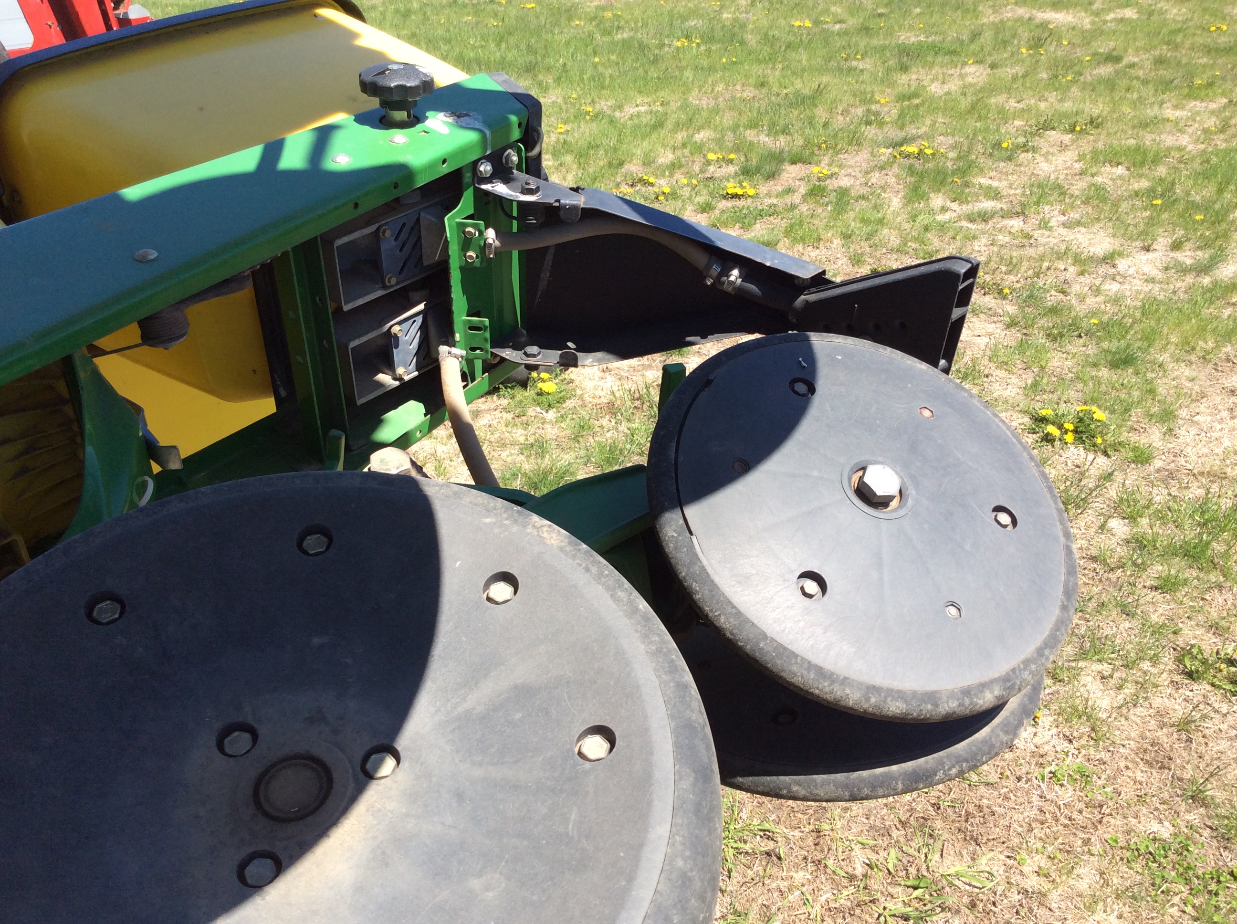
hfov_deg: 56.9
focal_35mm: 32
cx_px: 618
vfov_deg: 44.1
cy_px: 462
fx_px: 1142
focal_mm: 3.3
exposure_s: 1/733
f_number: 2.4
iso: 32
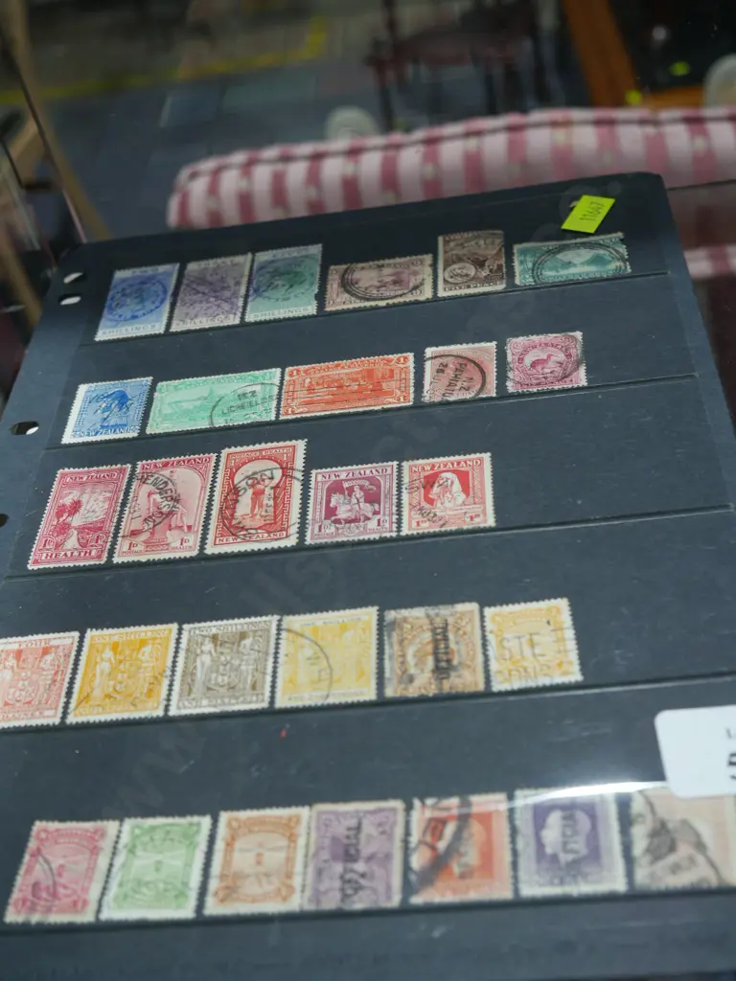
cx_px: 368
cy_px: 490
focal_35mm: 44
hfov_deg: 32.9
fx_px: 1247
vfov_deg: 42.9
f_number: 4.7
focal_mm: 22
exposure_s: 1/60
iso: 200
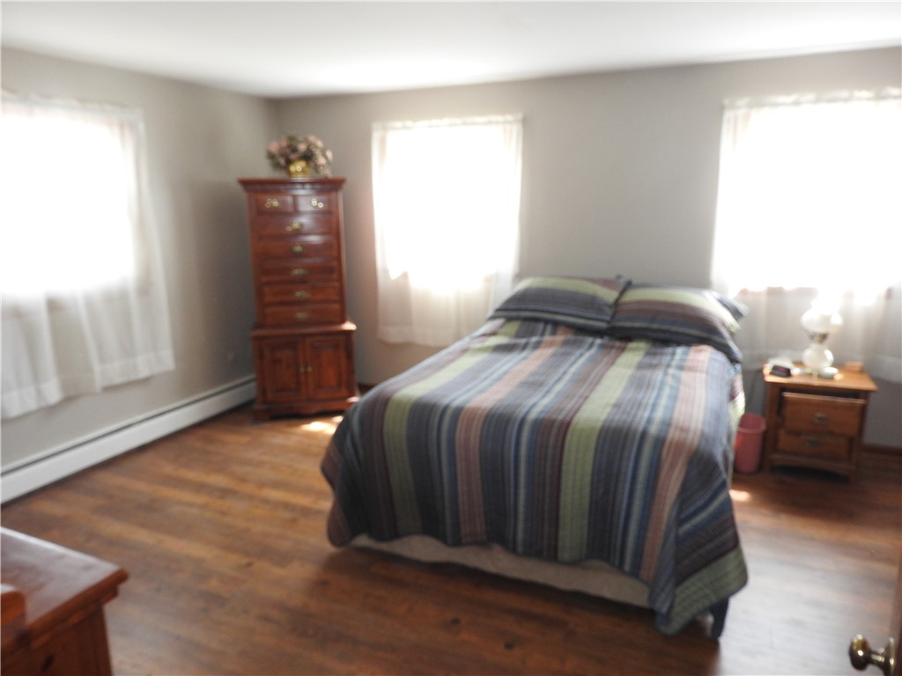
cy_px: 338
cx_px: 451
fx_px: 625
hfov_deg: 71.6
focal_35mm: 24
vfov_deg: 56.8
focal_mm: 4.3
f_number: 3.3
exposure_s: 1/30
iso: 200
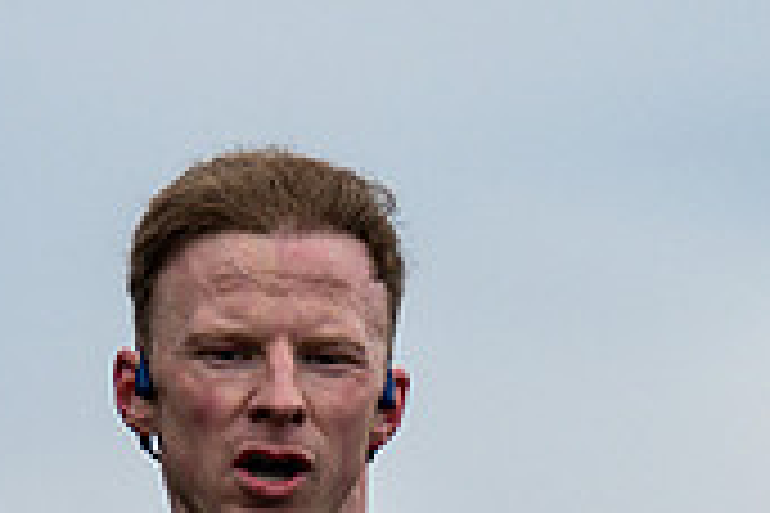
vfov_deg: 1.2
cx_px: 338
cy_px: 819
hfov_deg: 1.8
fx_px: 23911
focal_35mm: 1118
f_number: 2.8
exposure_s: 1/1600
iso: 250
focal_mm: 220
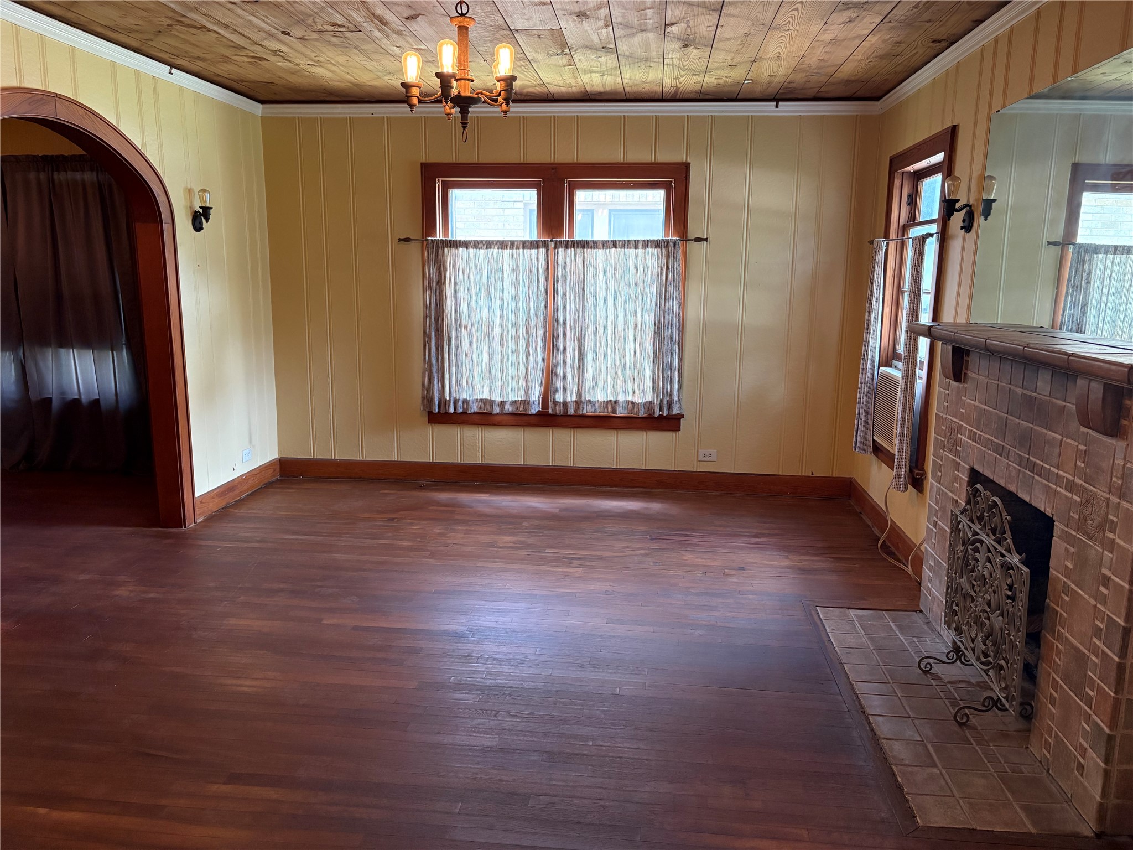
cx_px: 566
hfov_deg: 67.3
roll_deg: -0.5
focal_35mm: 26
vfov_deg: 53.1
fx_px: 851
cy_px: 425
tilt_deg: -10.4
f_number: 1.6
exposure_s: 1/60
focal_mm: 5.96
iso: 320
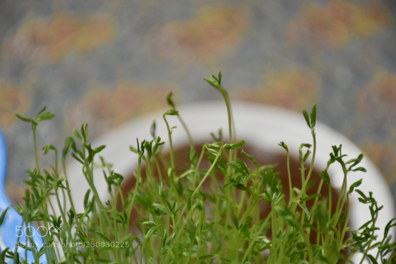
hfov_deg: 9.8
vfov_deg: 6.5
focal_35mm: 210
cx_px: 198
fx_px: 2310
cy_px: 132
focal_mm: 140
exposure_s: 1/80
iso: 3200
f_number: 5.6
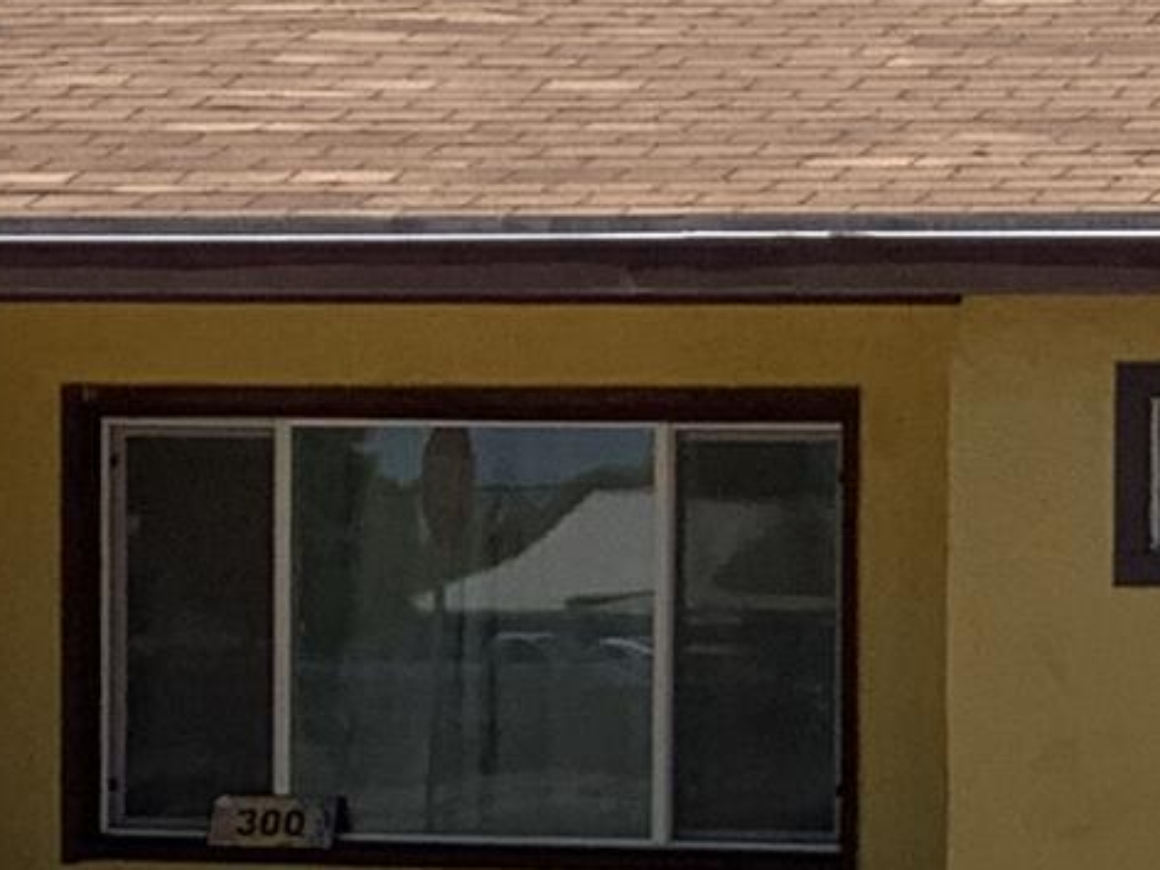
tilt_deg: -2.4
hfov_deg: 9.8
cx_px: 1691
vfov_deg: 7.5
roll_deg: -0.5
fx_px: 6602
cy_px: 845
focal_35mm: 197
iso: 25
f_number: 2.4
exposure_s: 1/1852
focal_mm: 3.3
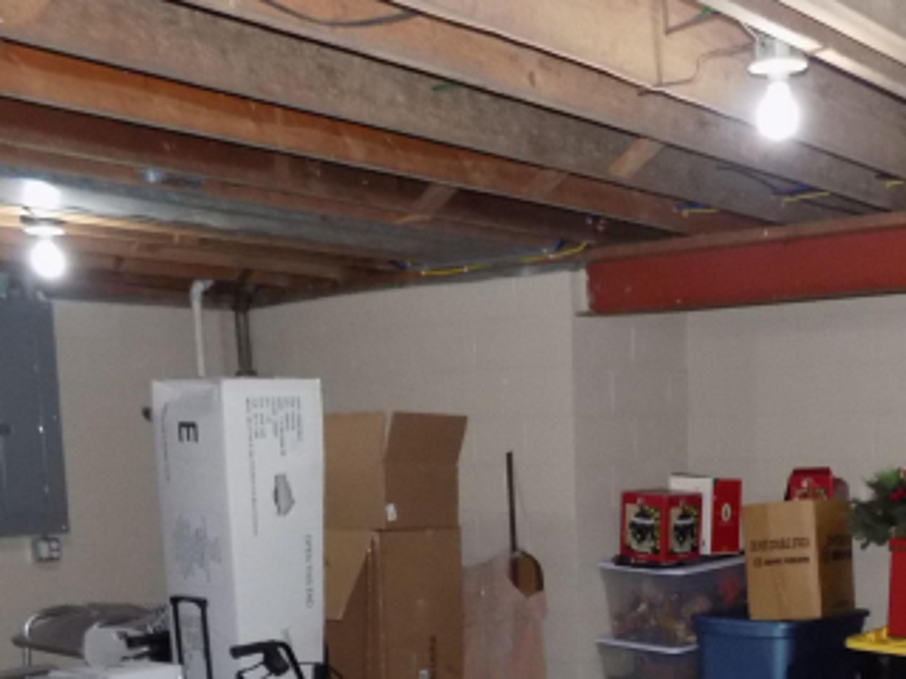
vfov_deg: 28.6
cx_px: 670
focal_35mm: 48
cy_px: 662
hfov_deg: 38.7
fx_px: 1256
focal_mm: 4
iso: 360
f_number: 3.1
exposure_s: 1/30
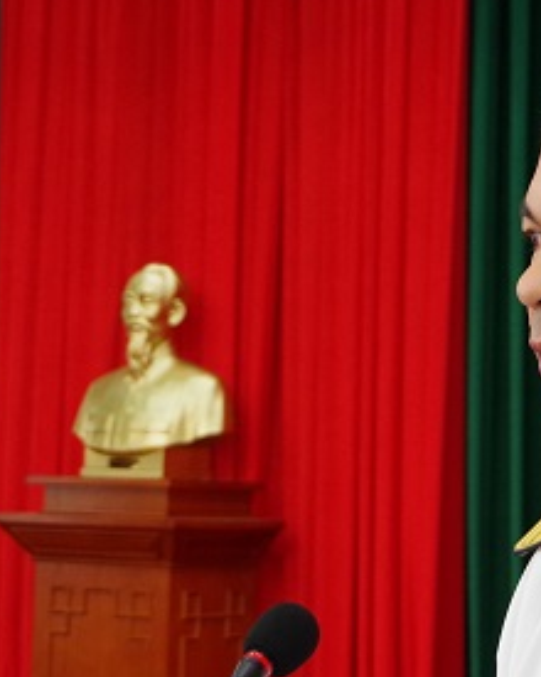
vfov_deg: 15.6
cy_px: 295
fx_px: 2462
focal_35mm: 123
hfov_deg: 12.4
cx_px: 568
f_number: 4
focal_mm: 24
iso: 800
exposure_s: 1/30
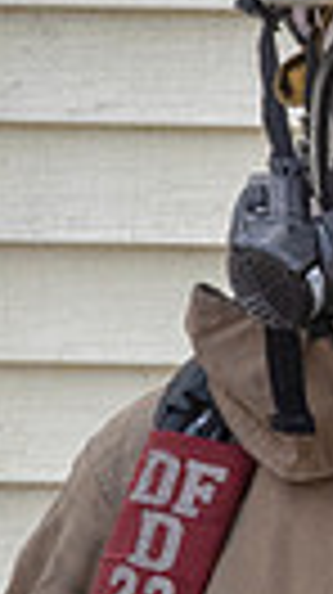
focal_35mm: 718
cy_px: 236
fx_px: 11300
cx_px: 574
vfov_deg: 3.0
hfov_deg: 1.7
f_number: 11
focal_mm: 66
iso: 1000
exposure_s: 1/250
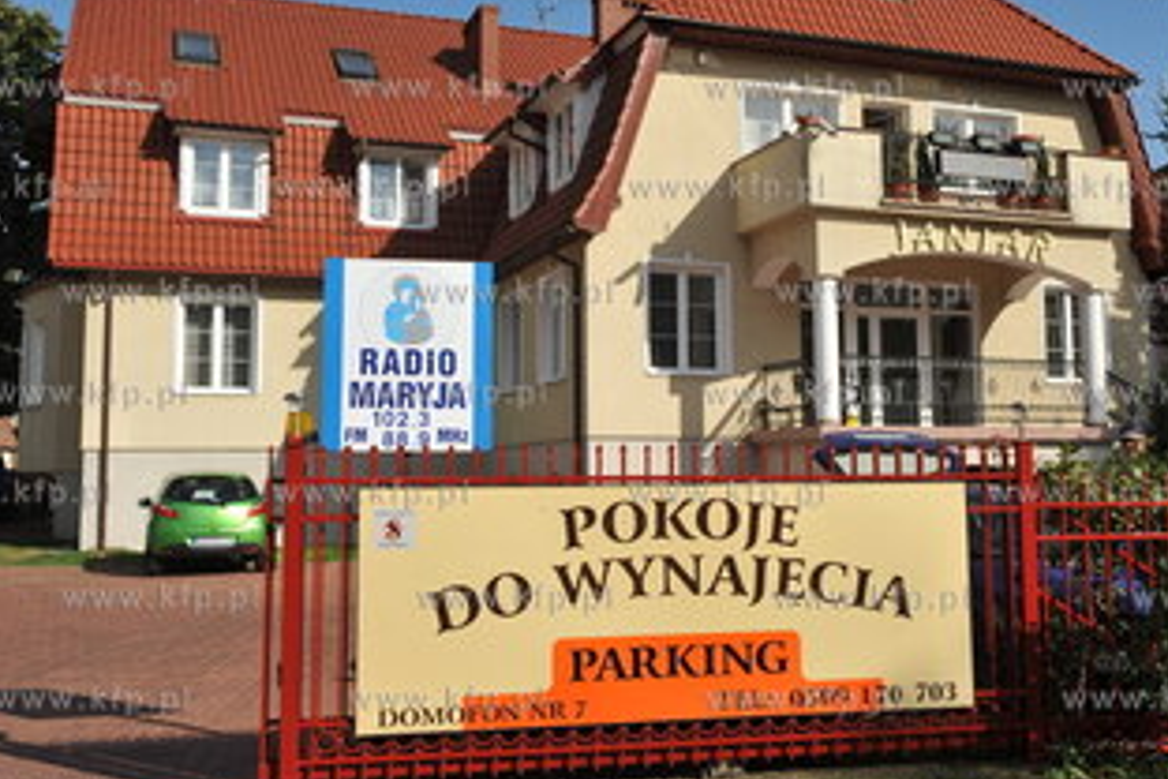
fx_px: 1330
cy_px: 341
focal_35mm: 41
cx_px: 648
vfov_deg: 32.6
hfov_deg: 47.3
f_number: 10
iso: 400
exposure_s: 1/1250
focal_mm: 32
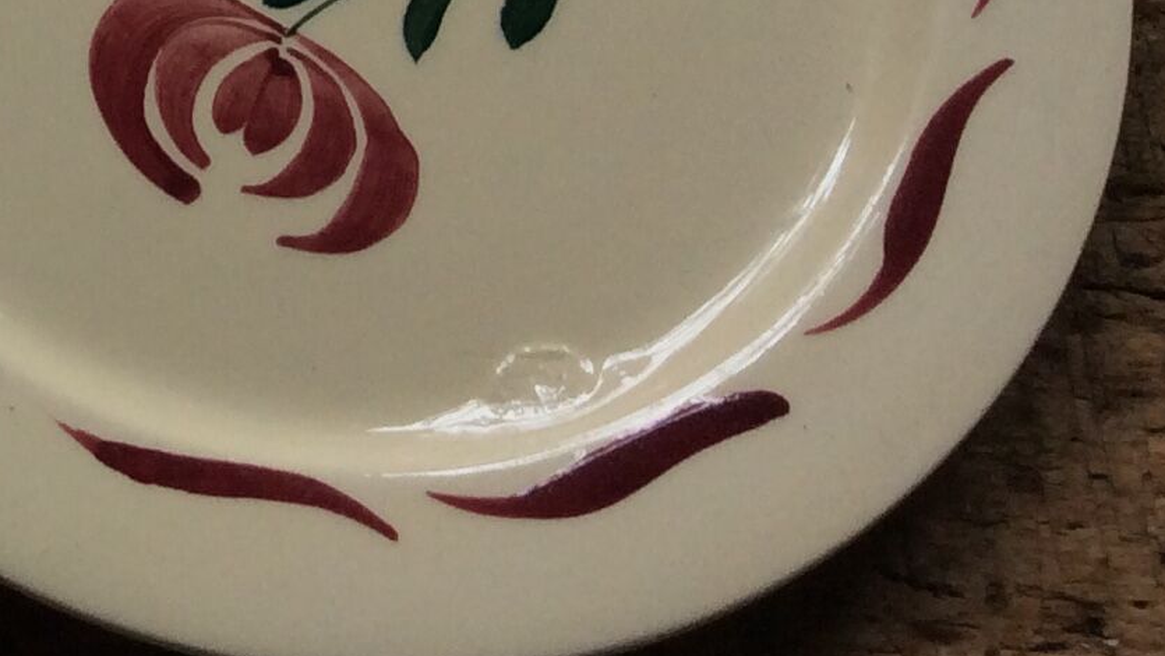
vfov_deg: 10.4
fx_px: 3337
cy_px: -620
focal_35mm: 108
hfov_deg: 17.8
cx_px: -569
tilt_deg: -62.6
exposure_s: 1/161
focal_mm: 3.3
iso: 32
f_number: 2.4
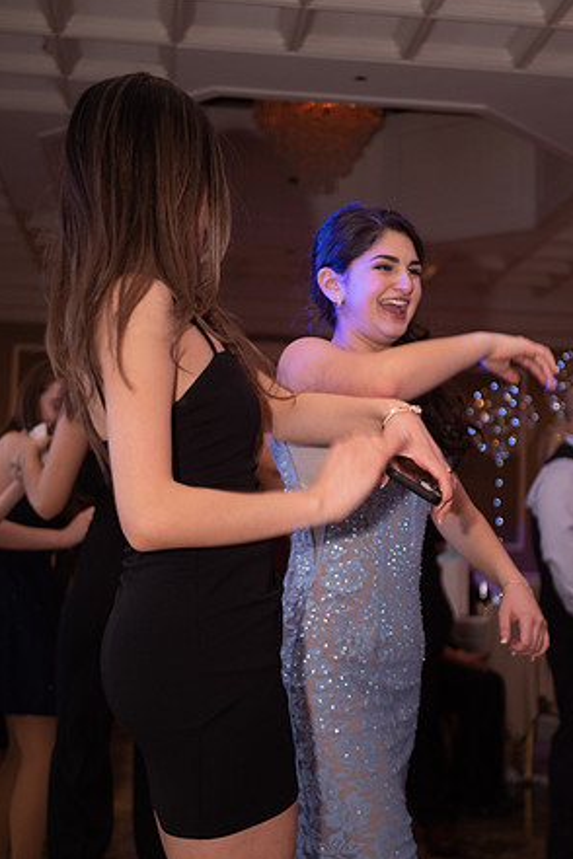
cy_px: 432
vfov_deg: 37.5
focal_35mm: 53
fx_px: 1265
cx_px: 325
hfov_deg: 25.5
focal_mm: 25
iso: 640
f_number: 1.7
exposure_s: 1/80
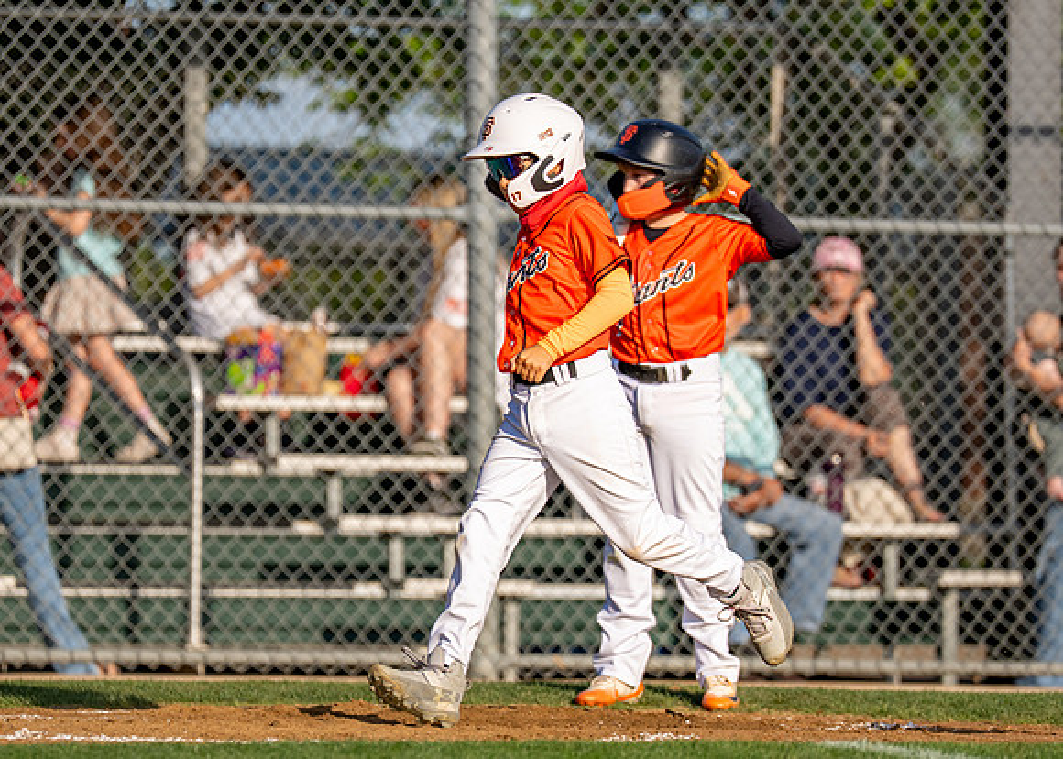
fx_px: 11573
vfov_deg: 3.8
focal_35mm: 383
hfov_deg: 5.3
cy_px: 412
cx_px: 509
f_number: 2.8
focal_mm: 200
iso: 160
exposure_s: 1/3200
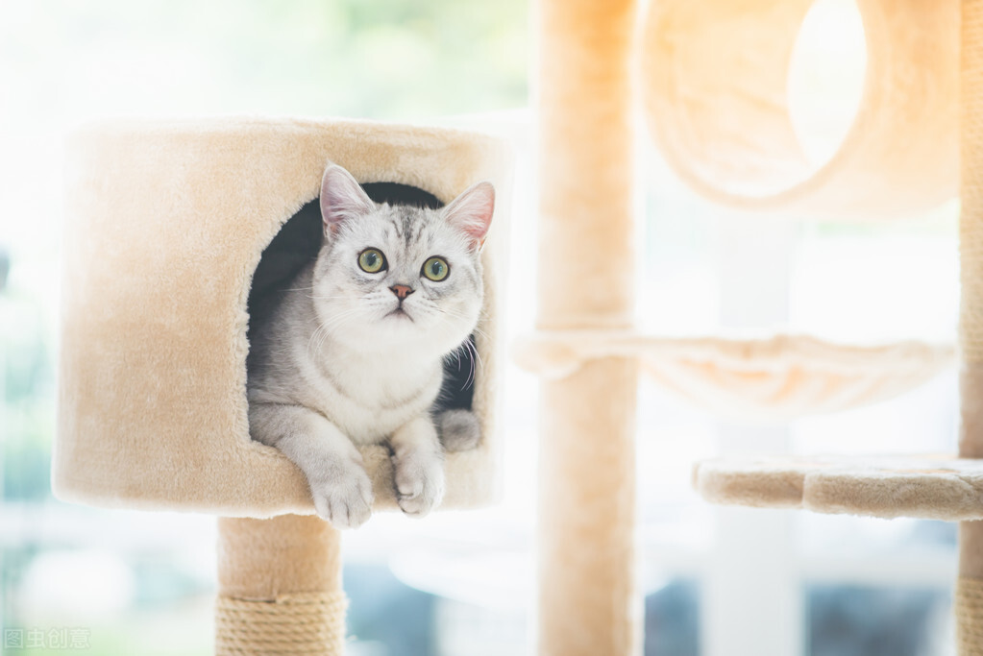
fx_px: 2322
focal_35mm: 85
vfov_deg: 16.1
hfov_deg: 23.9
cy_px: 328
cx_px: 492
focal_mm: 85
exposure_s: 1/320
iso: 160
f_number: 2.8
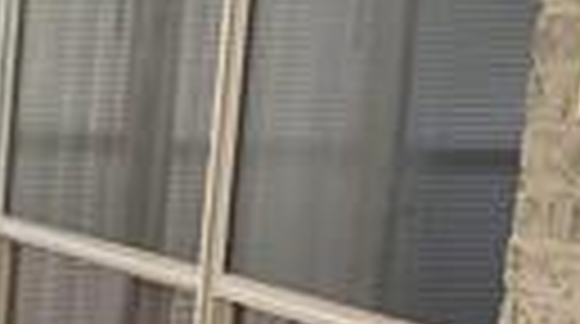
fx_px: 2164
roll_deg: -0.4
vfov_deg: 8.5
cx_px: -733
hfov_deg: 12.5
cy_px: 382
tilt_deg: -11.2
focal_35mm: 141
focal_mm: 5.7
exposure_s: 1/60
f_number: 1.5
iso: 64
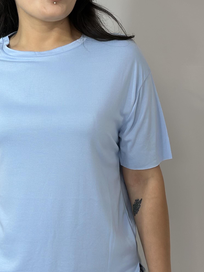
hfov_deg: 15.0
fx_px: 770
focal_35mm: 98
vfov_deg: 20.0
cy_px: 102
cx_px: 36
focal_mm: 6.86
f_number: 1.78
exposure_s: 1/198
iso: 80
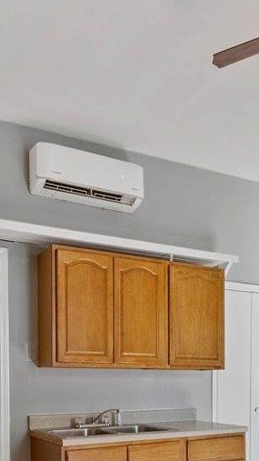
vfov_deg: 50.7
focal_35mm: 37
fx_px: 452
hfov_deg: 32.0
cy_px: 369
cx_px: 141
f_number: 8
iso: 250
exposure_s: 1/8
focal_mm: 14
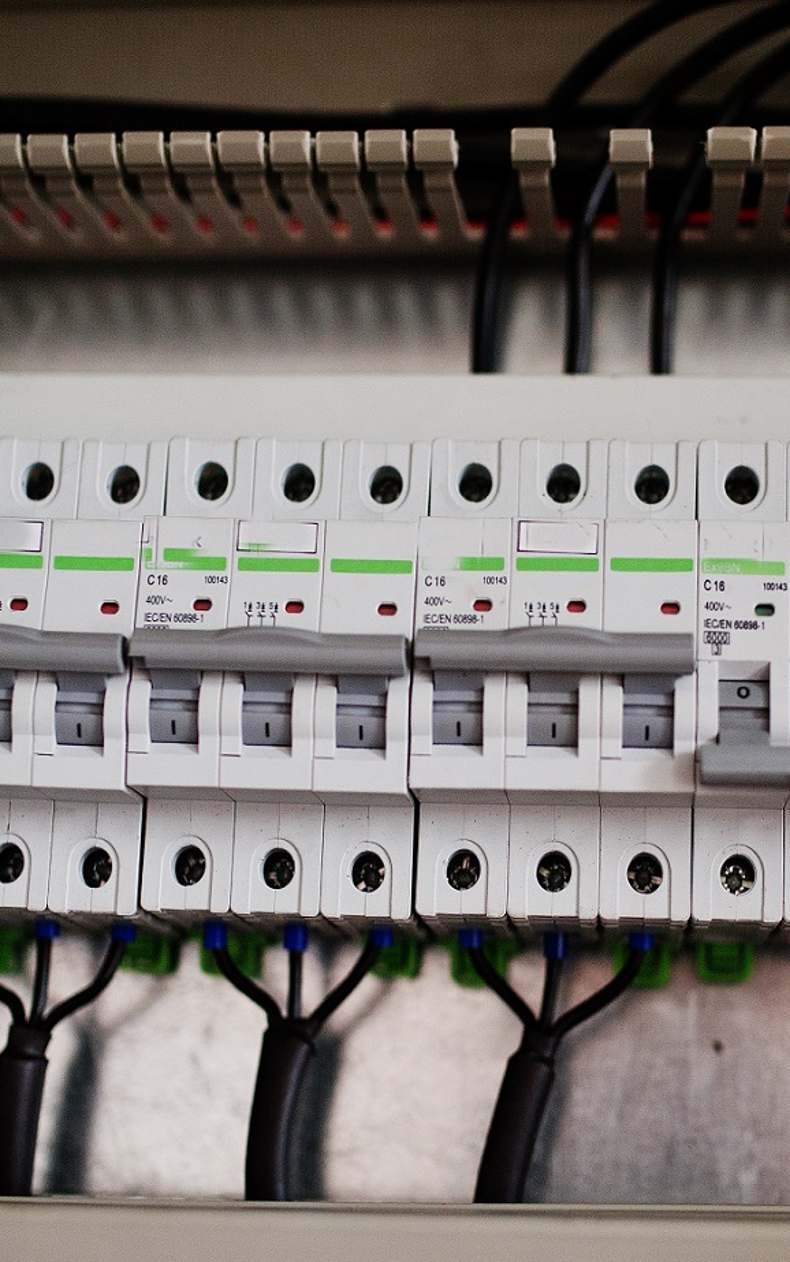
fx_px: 1859
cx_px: 525
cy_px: 634
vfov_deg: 37.5
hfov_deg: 23.9
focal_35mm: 54
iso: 500
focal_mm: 35
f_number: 1.8
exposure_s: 1/500
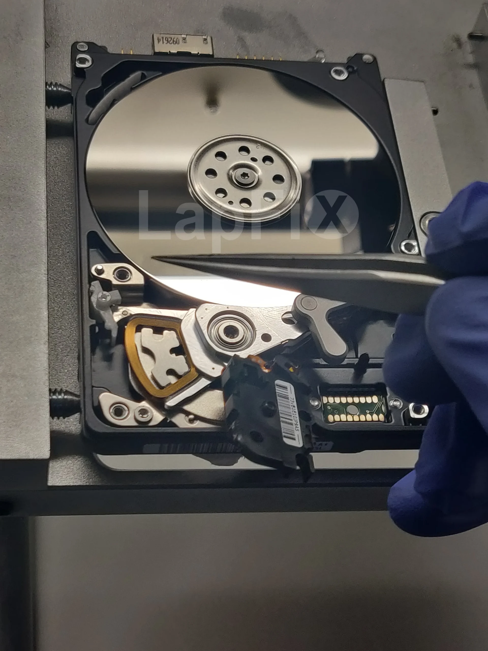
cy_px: 326
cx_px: 244
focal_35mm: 25
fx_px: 470
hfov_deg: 54.9
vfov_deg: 69.4
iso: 200
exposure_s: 1/50
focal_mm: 4.25
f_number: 1.7
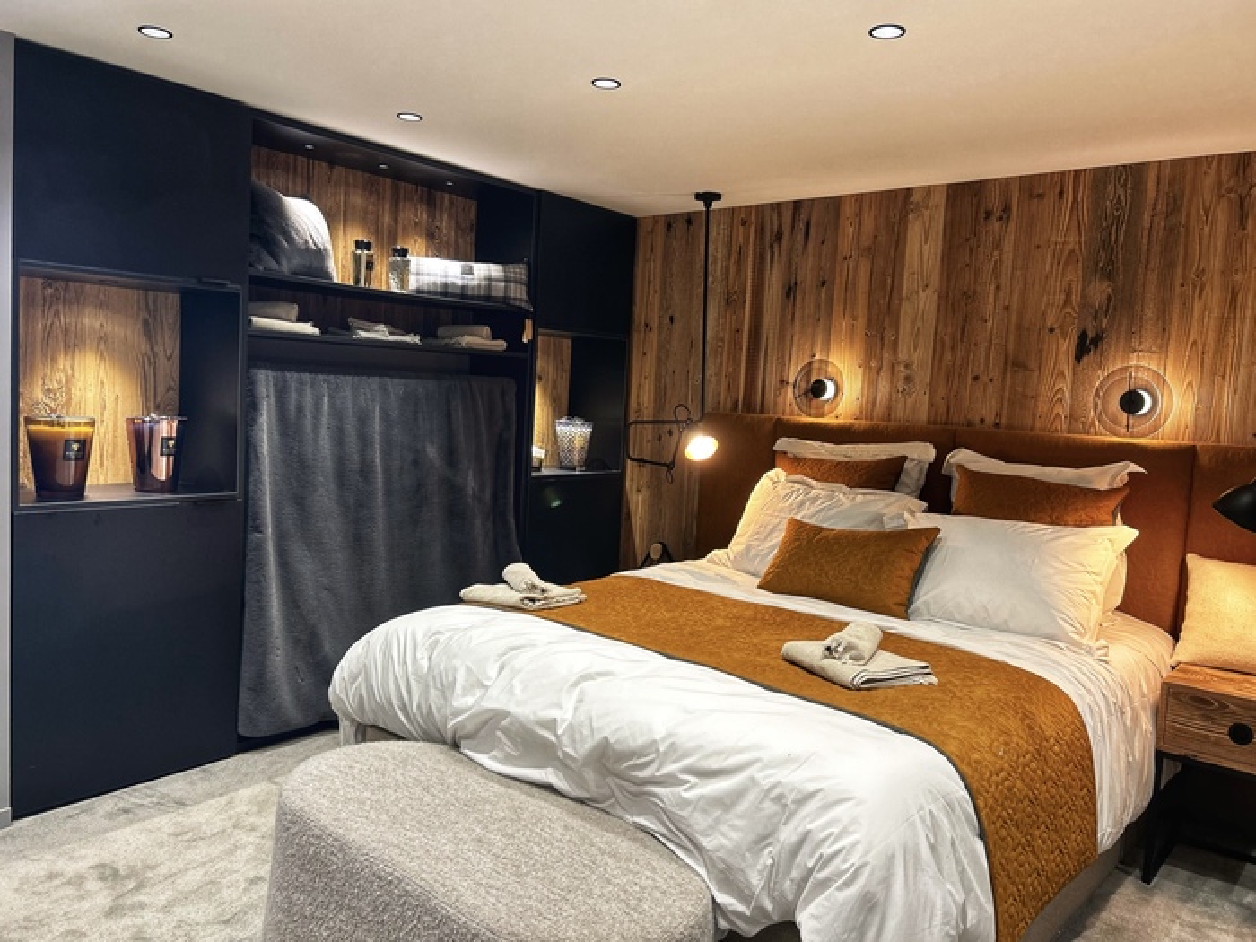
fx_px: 943
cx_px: 628
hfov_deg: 67.3
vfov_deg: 53.1
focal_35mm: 26
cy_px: 471
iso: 64
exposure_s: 1/50
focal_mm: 5.7
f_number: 1.5
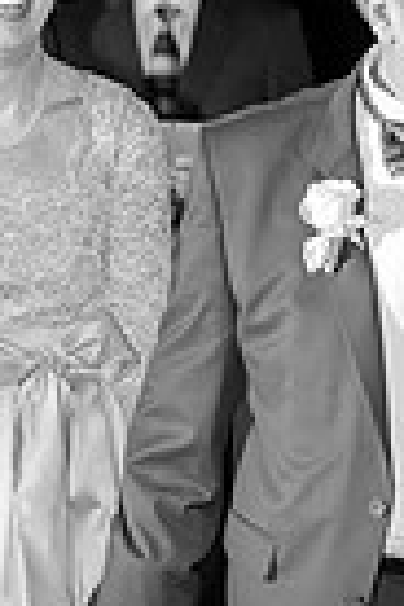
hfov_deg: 5.0
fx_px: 4662
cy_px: 457
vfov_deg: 7.4
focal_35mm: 277
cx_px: 325
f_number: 3.5
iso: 500
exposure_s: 1/160
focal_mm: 85
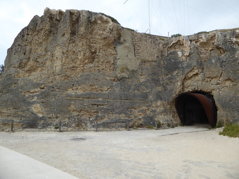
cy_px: 90
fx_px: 173
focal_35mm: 25
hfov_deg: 69.4
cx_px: 120
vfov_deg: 54.9
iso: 80
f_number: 3.3
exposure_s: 1/400
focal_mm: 4.3
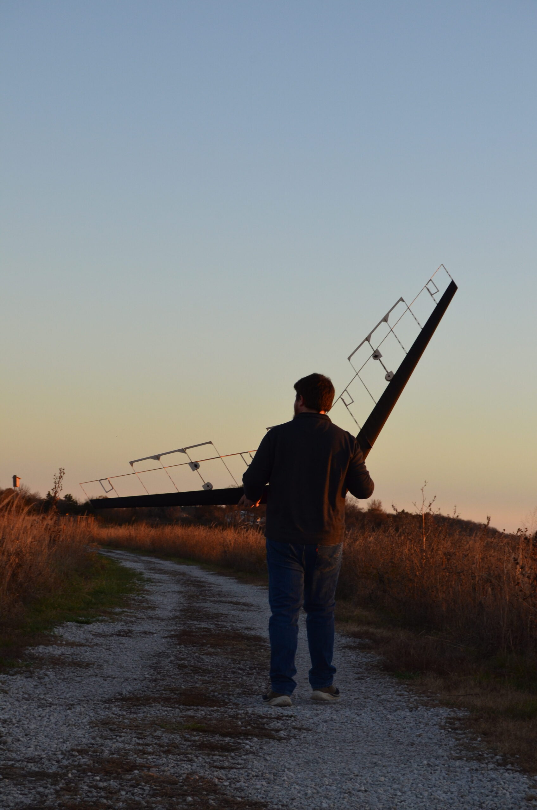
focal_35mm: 82
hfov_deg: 16.5
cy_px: 405
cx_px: 268
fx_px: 1854
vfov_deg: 24.7
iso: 400
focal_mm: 55
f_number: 9
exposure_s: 1/125
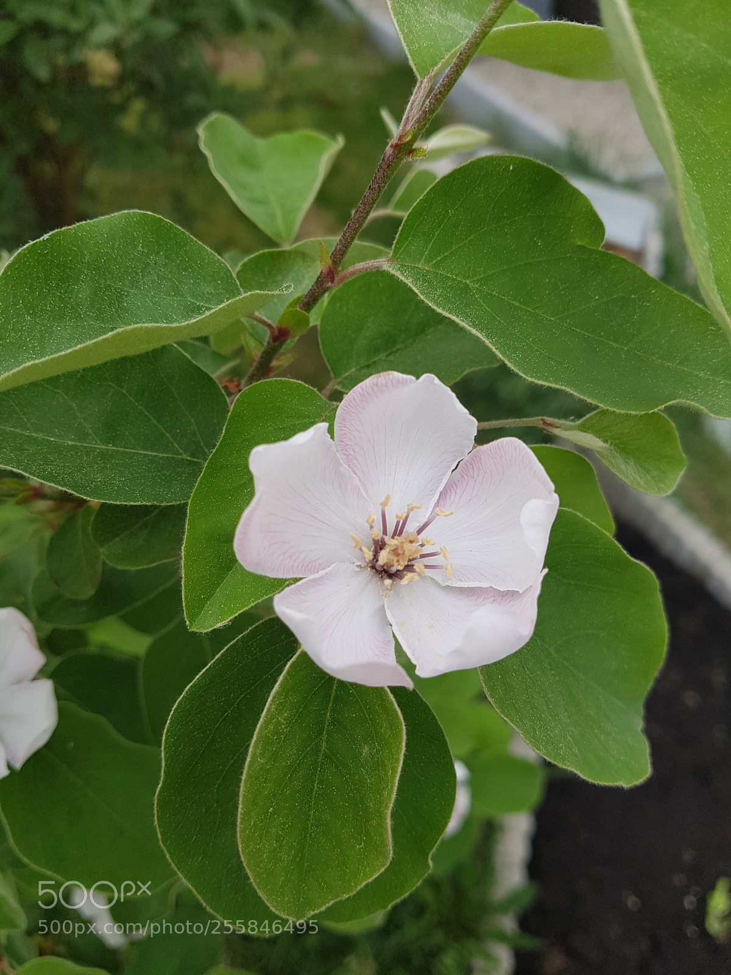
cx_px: 366
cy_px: 488
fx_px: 732
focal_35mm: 26
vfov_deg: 67.3
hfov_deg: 53.1
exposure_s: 1/299
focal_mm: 4.2
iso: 50
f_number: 1.7
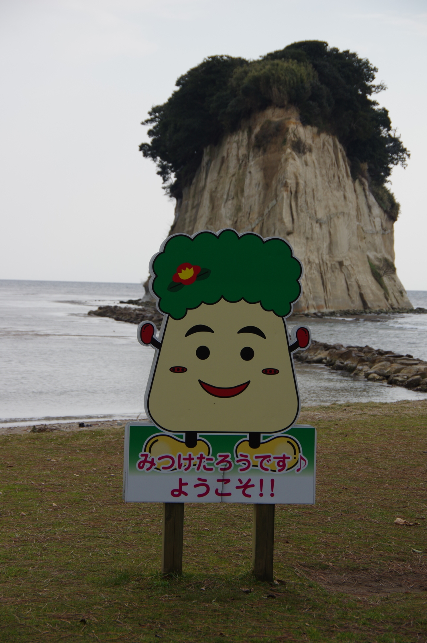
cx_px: 214
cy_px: 322
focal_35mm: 102
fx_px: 1818
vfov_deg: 20.0
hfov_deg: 13.4
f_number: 7.1
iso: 200
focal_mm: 68
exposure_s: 1/500
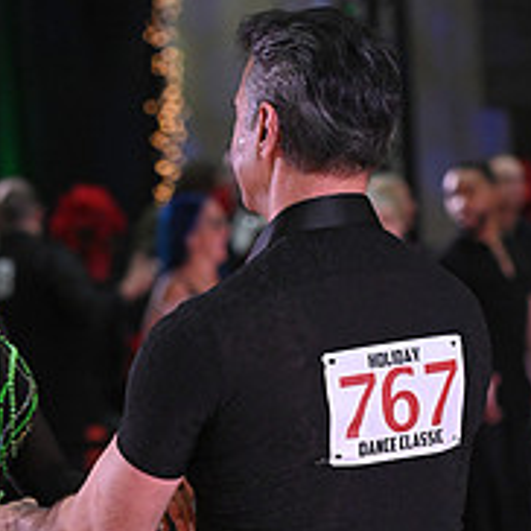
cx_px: 63
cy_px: 726
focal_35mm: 325
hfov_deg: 5.4
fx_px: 5640
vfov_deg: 5.4
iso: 2000
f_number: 5
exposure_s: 1/320
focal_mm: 120
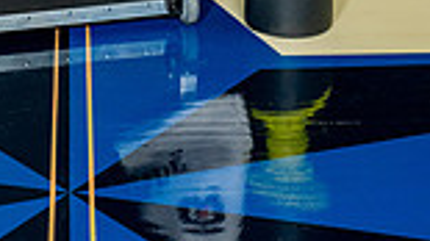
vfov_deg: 7.7
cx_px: 136
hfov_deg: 14.7
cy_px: -363
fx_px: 1664
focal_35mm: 146
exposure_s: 1/200
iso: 800
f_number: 7.1
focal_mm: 48
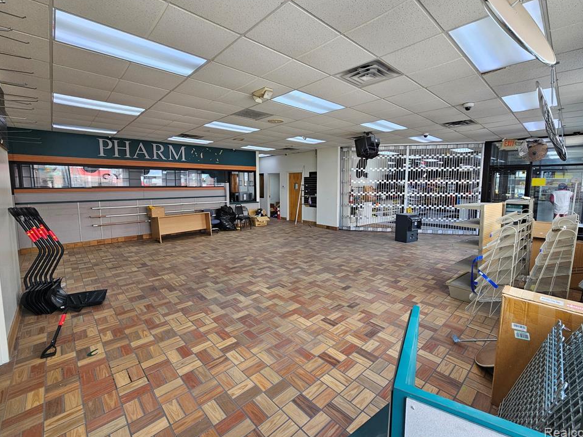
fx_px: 236
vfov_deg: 85.6
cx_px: 292
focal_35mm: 14
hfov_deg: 102.1
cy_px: 207
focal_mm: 2.2
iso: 50
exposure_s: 1/60
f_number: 2.2
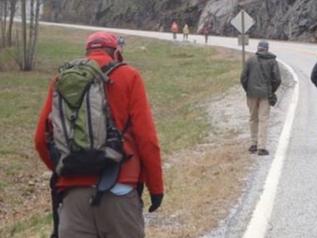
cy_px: 80
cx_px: 203
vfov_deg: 12.1
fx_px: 1117
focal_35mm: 122
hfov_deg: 16.1
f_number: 5.9
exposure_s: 1/80
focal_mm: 14
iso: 80
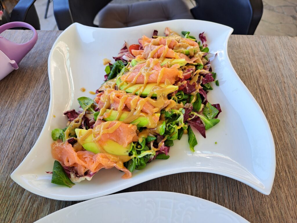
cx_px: 148
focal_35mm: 24
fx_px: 206
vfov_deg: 56.8
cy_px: 112
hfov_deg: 71.6
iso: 50
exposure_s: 1/129
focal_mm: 5.23
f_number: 1.8
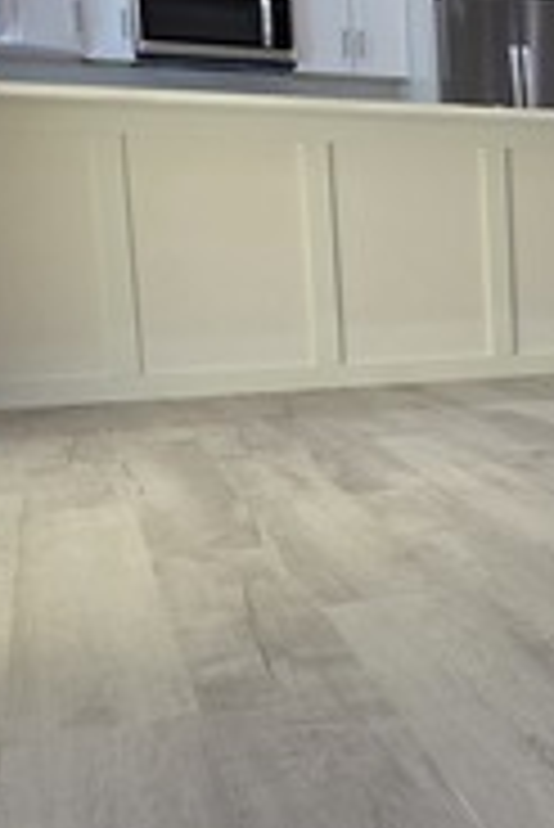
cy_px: 380
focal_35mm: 49
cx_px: 847
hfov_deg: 22.3
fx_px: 1129
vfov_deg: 40.3
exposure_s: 1/120
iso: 100
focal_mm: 2.2
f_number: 2.2
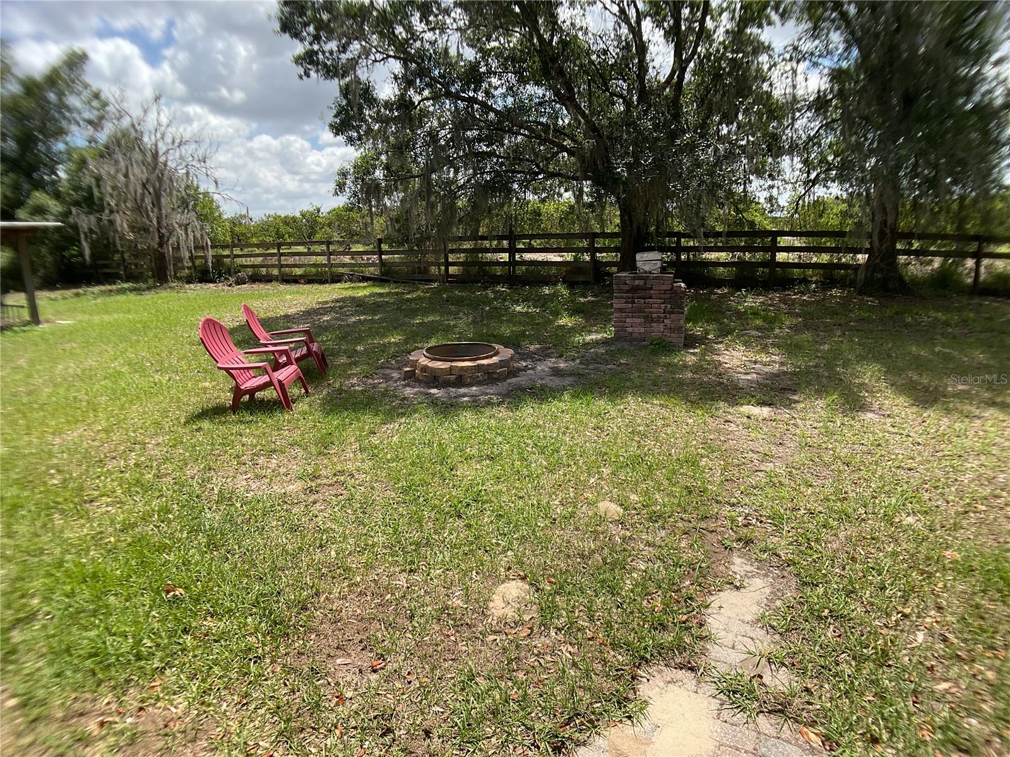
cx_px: 505
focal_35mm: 29
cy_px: 378
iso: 16
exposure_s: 1/1279
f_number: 1.8
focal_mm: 3
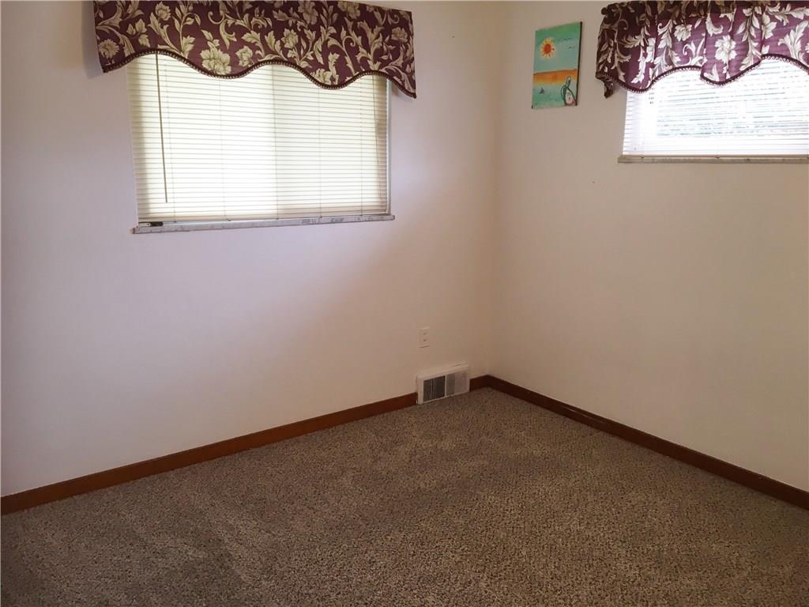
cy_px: 304
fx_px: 678
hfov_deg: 61.7
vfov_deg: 48.2
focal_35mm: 29
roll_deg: -0.7
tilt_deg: -12.5
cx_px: 404
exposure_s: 1/33
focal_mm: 4.15
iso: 32
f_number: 2.2
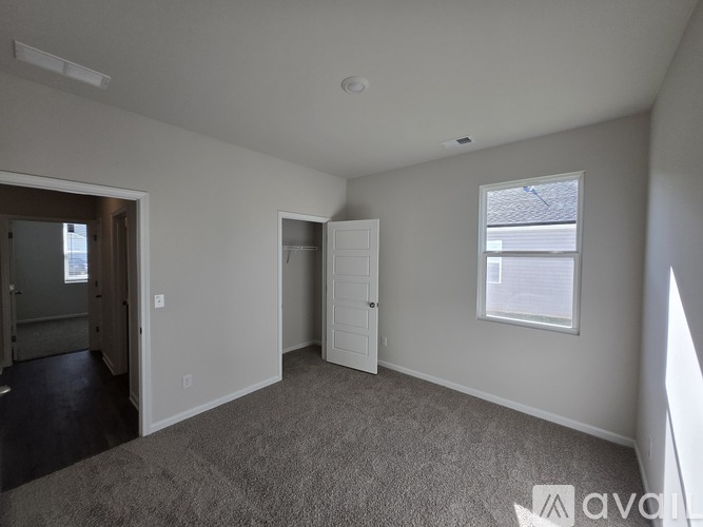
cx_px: 352
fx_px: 264
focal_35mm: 13
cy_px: 264
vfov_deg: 89.9
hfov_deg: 106.2
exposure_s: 1/135
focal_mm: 1.7
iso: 25
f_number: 2.2
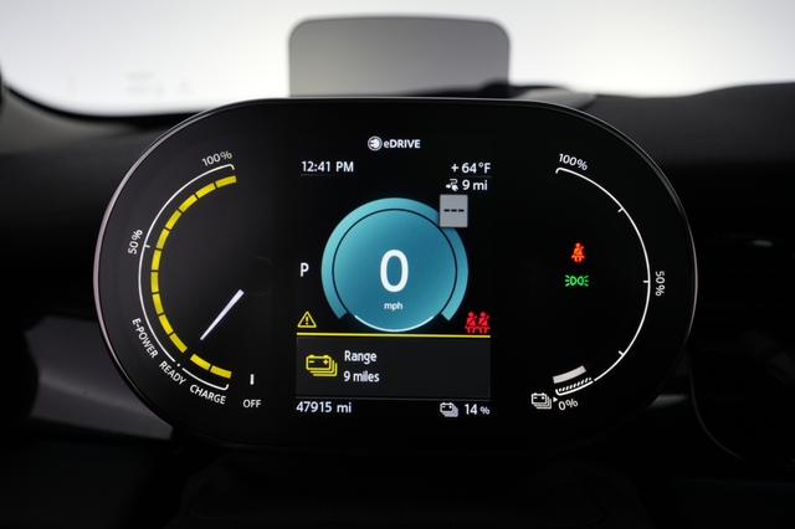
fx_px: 530
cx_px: 398
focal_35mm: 24
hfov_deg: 73.8
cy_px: 264
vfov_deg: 53.1
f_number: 4.5
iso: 2000
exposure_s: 1/100
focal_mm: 24
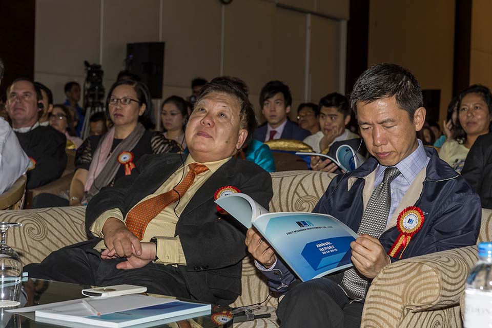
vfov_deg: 19.4
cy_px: 164
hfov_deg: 28.9
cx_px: 246
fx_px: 956
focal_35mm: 70
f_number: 9
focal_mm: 70
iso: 800
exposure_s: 1/60
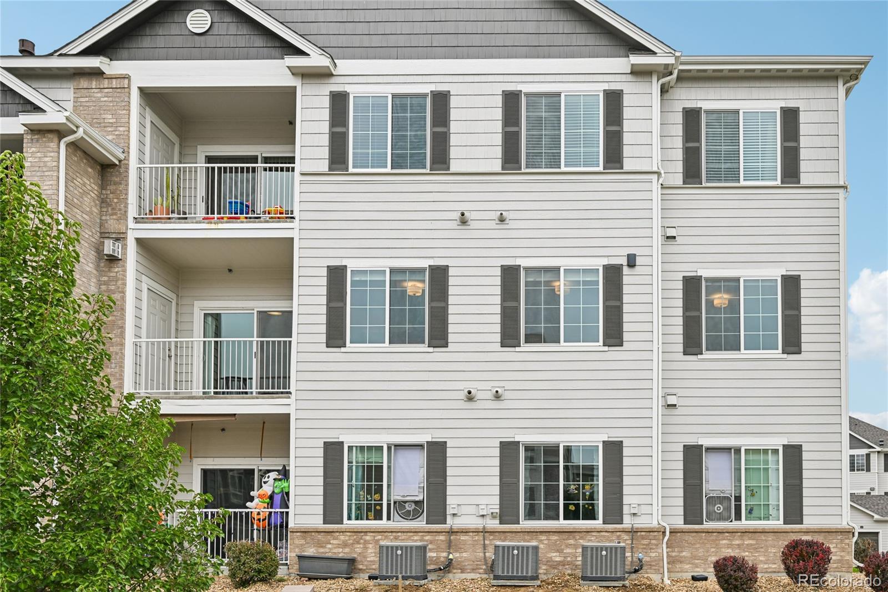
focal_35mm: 30
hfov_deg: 61.9
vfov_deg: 43.6
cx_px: 444
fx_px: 740
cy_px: 296
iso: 64
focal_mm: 30
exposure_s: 1/50
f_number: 8
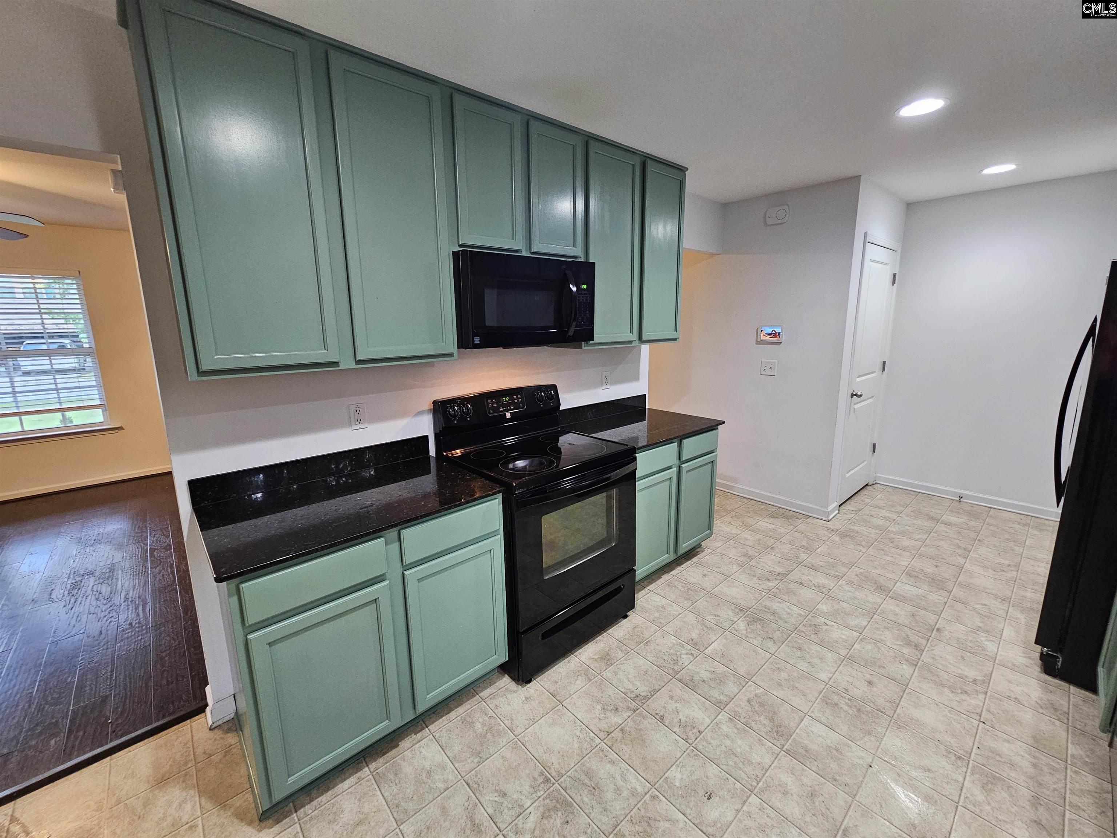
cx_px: 558
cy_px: 419
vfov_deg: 89.9
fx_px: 419
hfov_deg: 106.2
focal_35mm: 13
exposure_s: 1/30
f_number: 2.2
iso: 320
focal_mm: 2.2
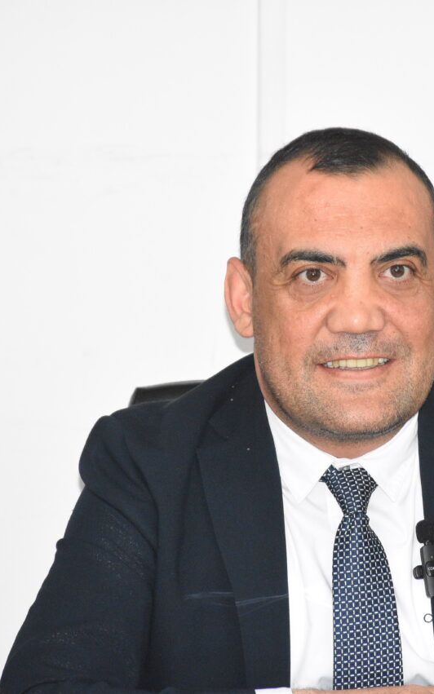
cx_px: 370
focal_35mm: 322
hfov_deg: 4.1
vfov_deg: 6.5
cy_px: 347
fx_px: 6093
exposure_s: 1/200
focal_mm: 140
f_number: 8
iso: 3200
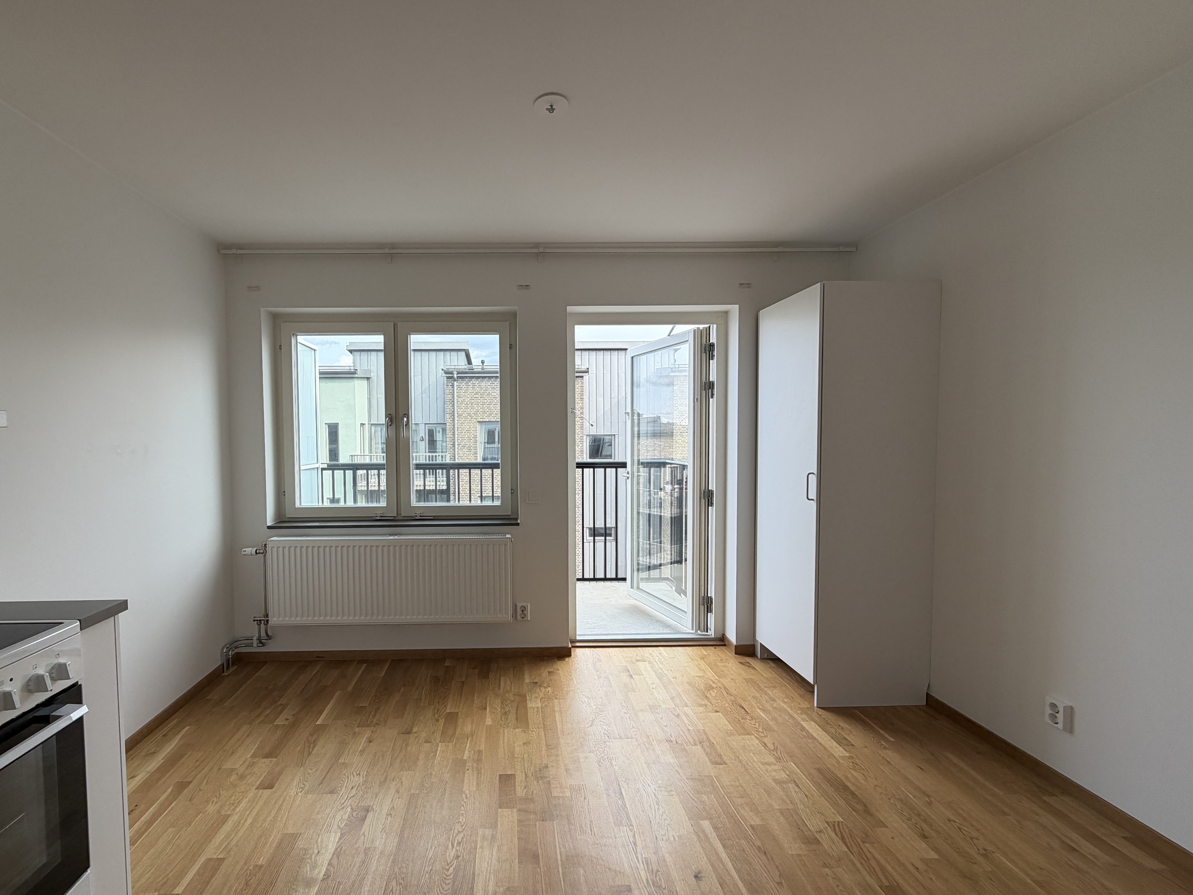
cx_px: 519
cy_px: 461
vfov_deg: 78.1
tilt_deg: -2.4
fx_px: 551
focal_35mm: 16
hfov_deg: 94.0
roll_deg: +0.1
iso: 50
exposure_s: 1/161
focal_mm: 2.22
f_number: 2.2
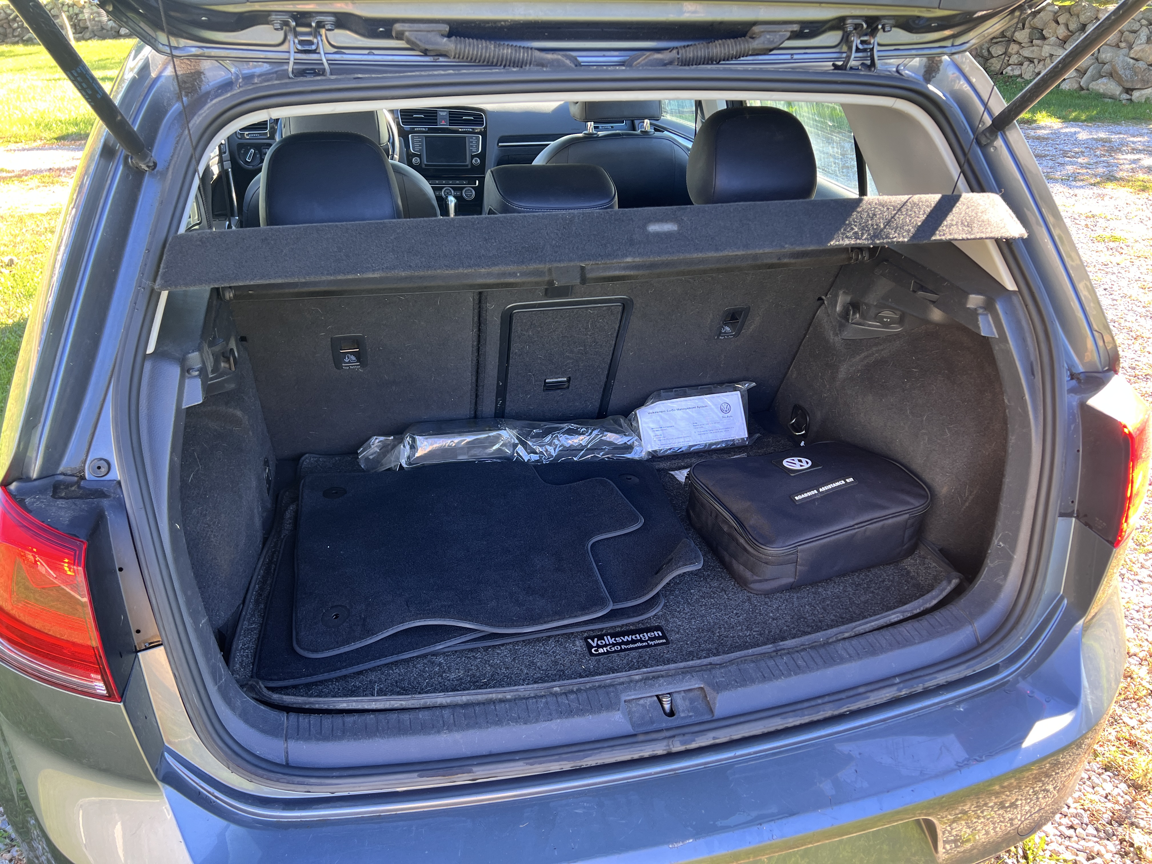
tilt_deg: -28.2
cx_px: 576
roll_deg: -0.6
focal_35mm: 26
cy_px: 432
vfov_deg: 53.1
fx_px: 865
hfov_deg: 67.3
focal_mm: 5.7
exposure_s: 1/121
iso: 64
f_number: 1.5
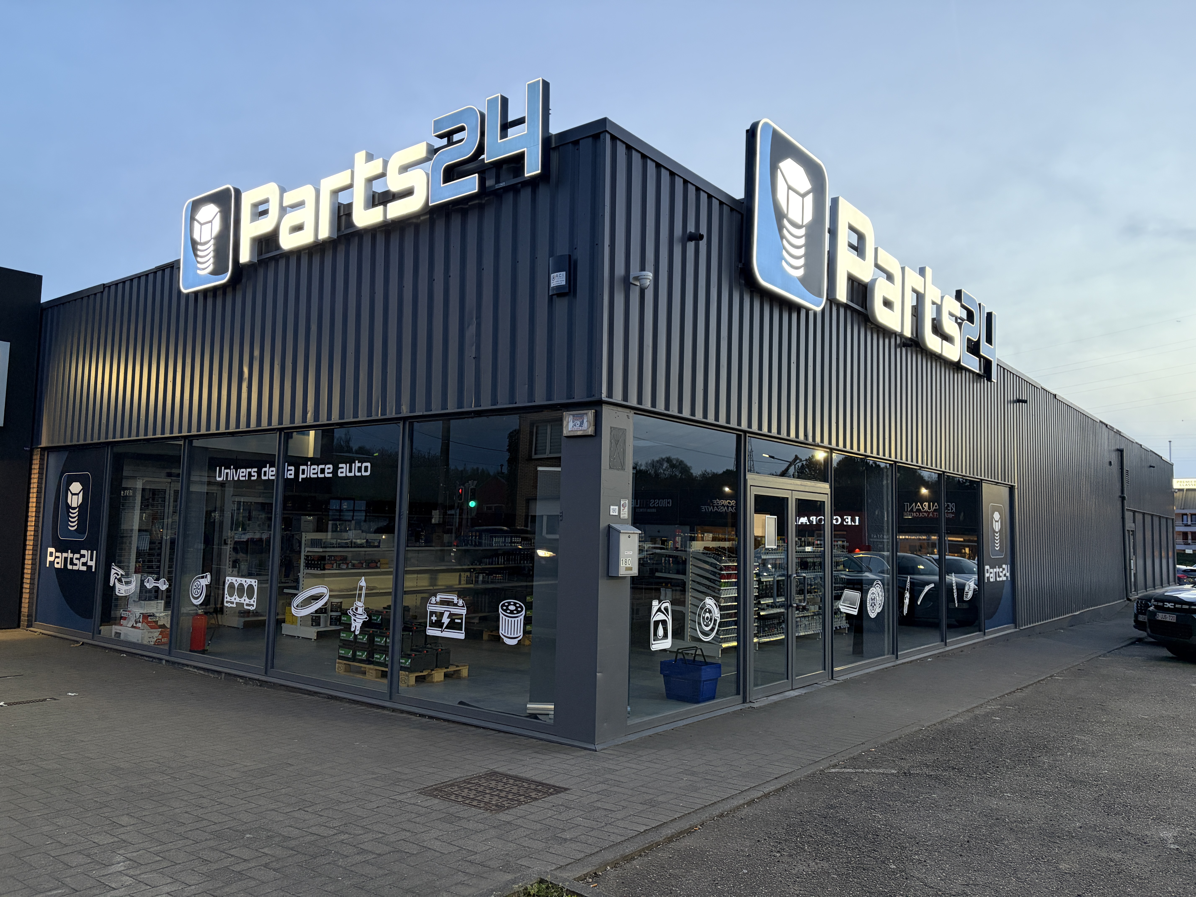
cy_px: 448
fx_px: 898
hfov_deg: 67.3
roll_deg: -0.9
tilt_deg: +5.4
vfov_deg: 53.1
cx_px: 598
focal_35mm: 26
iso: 250
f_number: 1.6
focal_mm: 5.96
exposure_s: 1/50
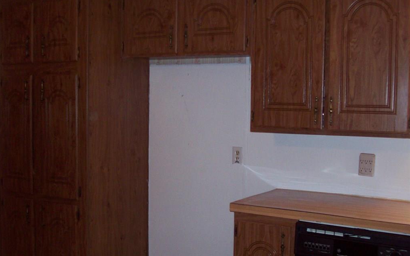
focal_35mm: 48
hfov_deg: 41.8
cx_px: 204
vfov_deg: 26.9
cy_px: 140
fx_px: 536
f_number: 3
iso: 200
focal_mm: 7.6
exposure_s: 1/73.6
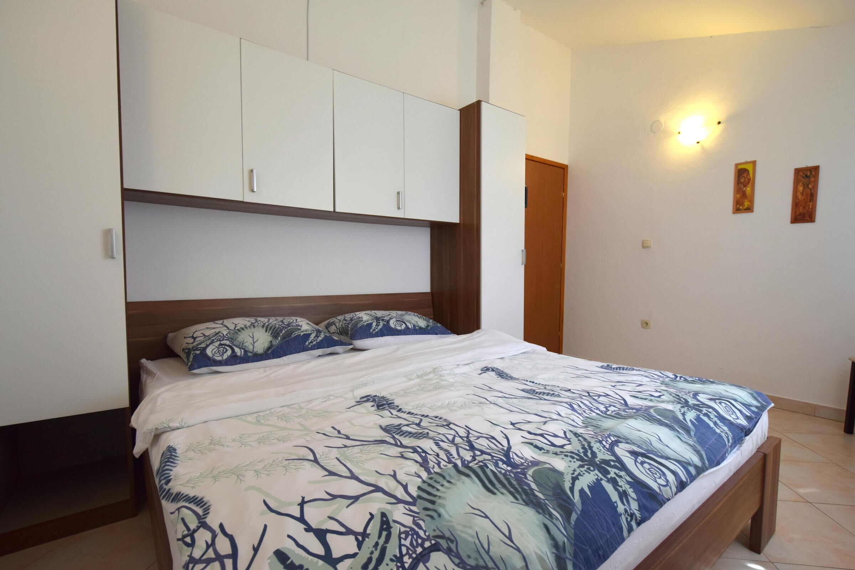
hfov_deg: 100.4
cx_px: 428
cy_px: 285
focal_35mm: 15
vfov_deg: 77.3
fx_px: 356
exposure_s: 1/100
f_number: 5
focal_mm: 10
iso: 400
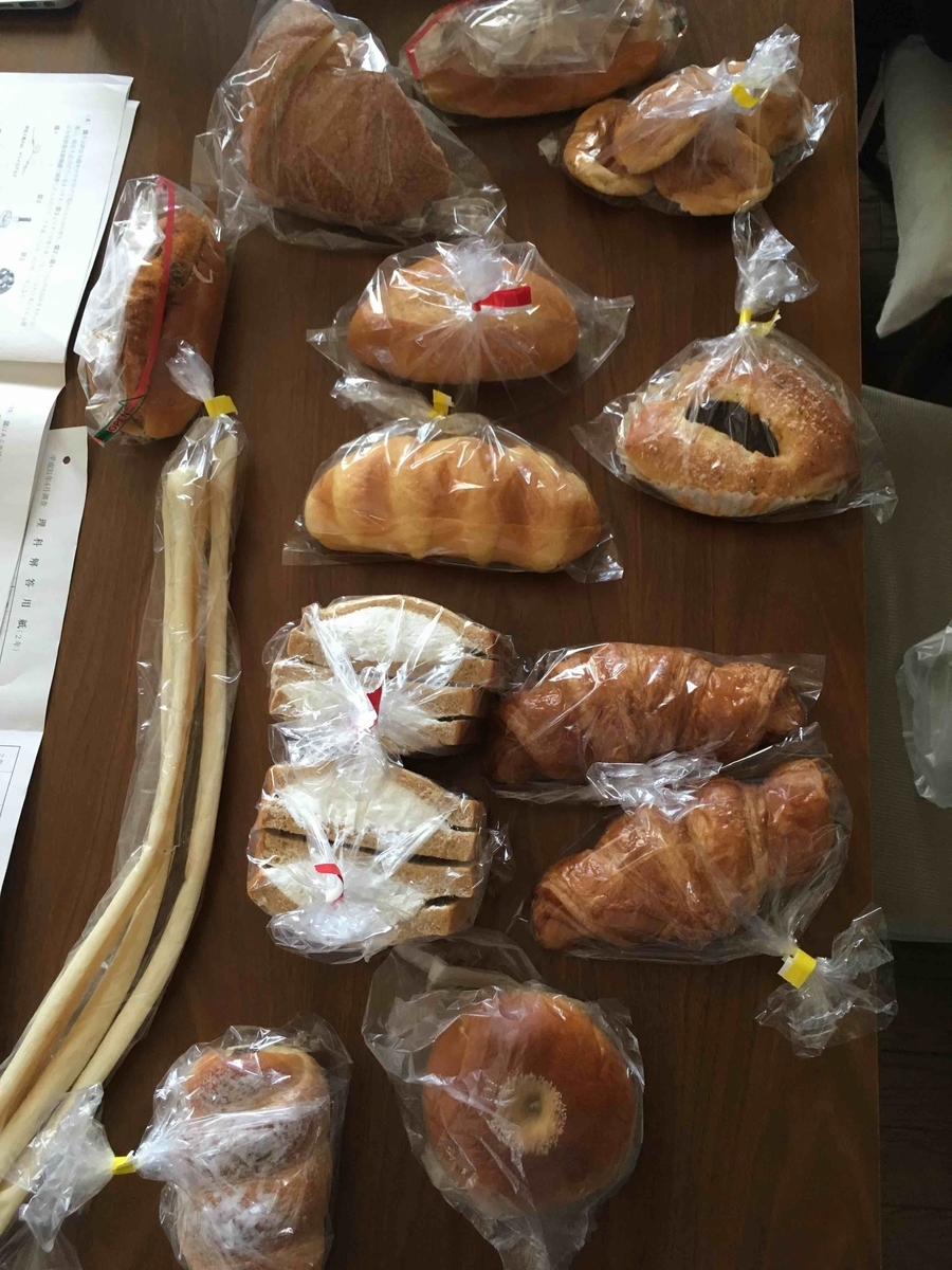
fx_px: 1063
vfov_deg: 61.7
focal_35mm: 29
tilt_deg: -74.3
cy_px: 635
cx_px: 476
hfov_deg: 48.2
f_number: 2.2
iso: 100
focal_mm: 4.15
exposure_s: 1/30
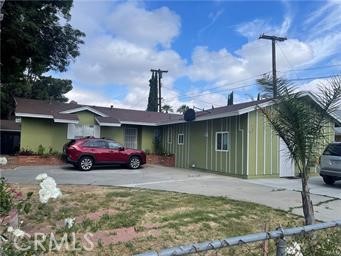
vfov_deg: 54.9
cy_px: 128
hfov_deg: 69.4
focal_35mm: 25
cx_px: 170
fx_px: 246
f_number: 1.6
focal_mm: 5.1
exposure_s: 1/3086
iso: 32
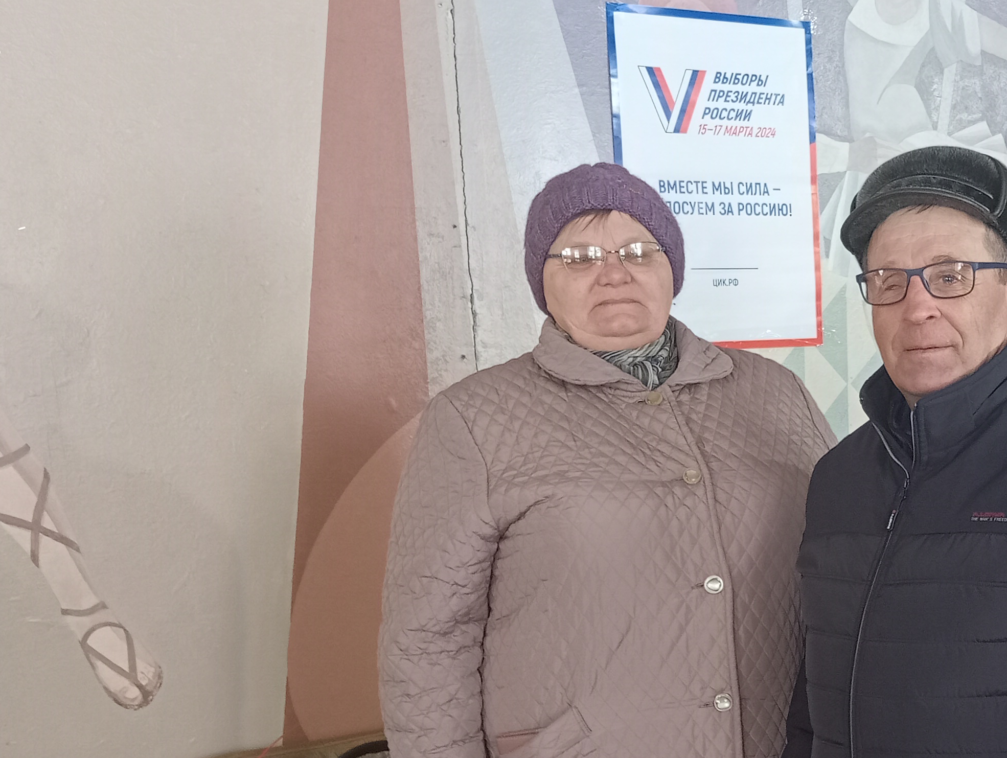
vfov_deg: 25.0
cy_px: 577
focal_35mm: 58
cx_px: 930
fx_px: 1690
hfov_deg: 31.4
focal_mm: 4.05
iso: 1475
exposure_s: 1/50
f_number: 1.8
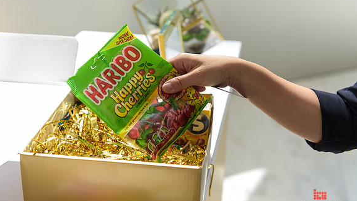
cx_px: 178
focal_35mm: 58
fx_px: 549
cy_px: 101
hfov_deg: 36.0
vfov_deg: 20.7
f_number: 3.2
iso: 200
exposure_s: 1/640
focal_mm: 55
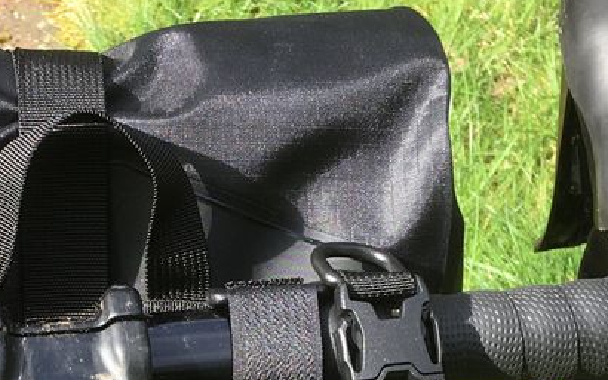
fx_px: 1590
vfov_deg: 13.1
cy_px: 493
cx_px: 101
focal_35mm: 96
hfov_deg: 21.3
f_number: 2.2
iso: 25
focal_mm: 4.15
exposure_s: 1/280
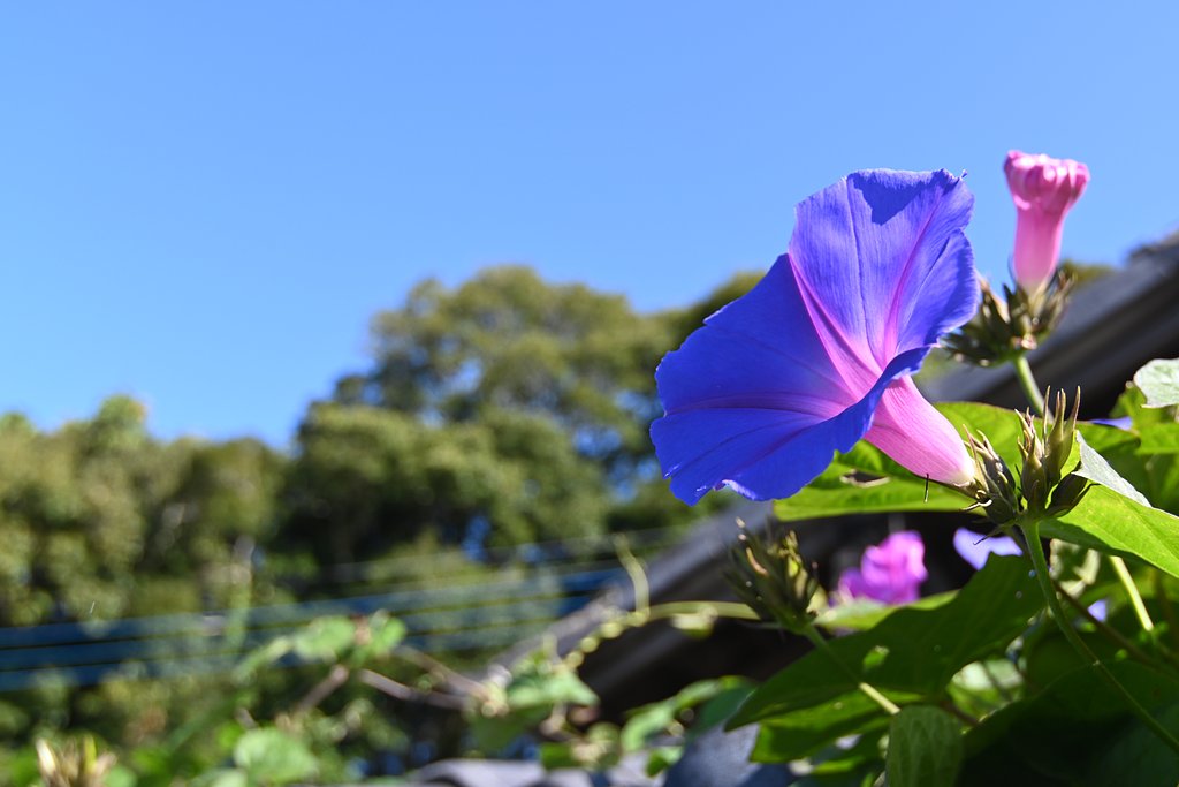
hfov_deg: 46.4
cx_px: 590
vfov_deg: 31.9
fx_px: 1376
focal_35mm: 42
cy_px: 394
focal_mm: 28
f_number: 6.3
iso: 100
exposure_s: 1/160
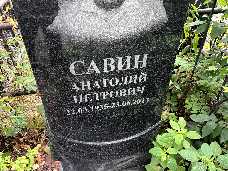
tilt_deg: -42.0
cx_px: 114
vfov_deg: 53.1
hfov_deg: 67.3
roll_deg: +2.8
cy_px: 86
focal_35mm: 26
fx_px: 171
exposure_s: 1/53
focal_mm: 4.2
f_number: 1.6
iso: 500
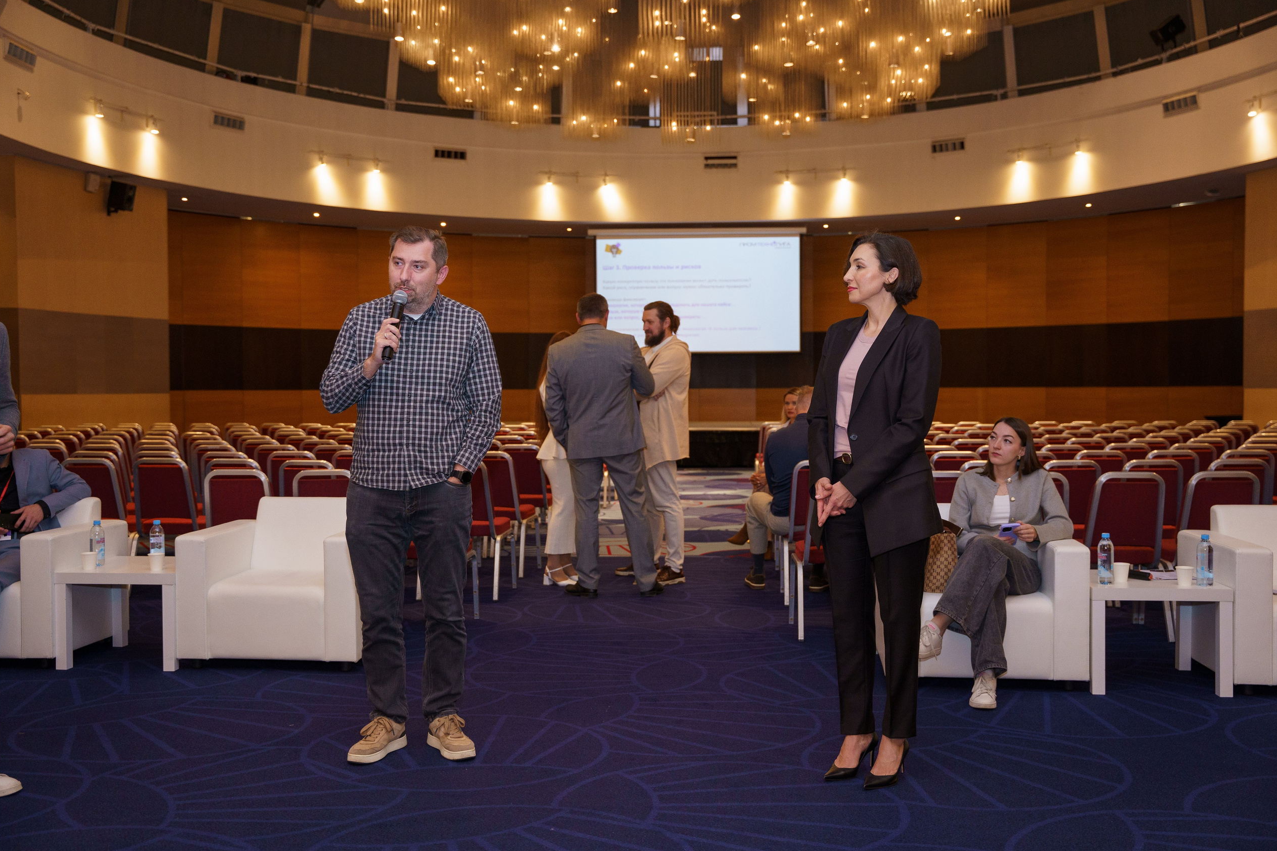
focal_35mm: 36
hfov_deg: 53.1
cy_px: 423
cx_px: 637
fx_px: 1277
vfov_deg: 36.9
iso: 1600
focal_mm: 35.7
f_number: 3.2
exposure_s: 1/160
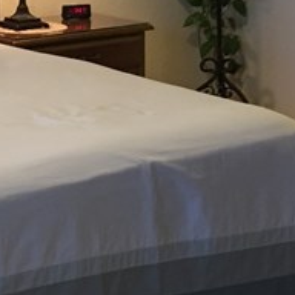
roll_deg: -0.4
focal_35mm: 137
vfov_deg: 12.5
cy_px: -45
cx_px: 34
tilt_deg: -5.4
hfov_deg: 12.7
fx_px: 1321
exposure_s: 1/15
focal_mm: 4.15
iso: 50
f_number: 2.2
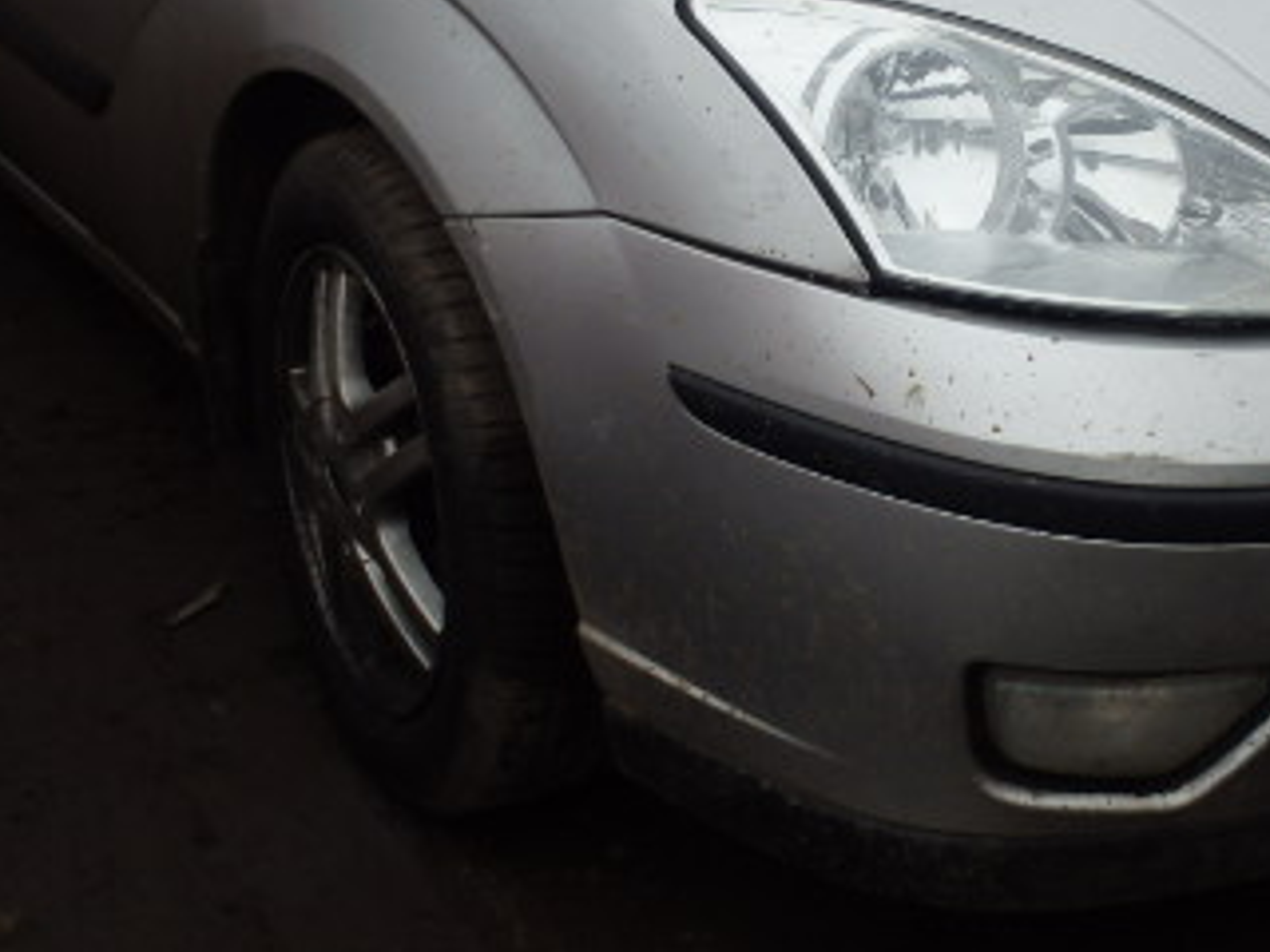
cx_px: 877
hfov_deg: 33.9
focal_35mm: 56
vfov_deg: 25.4
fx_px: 2055
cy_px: 107
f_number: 3.9
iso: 125
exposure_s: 1/250
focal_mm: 5
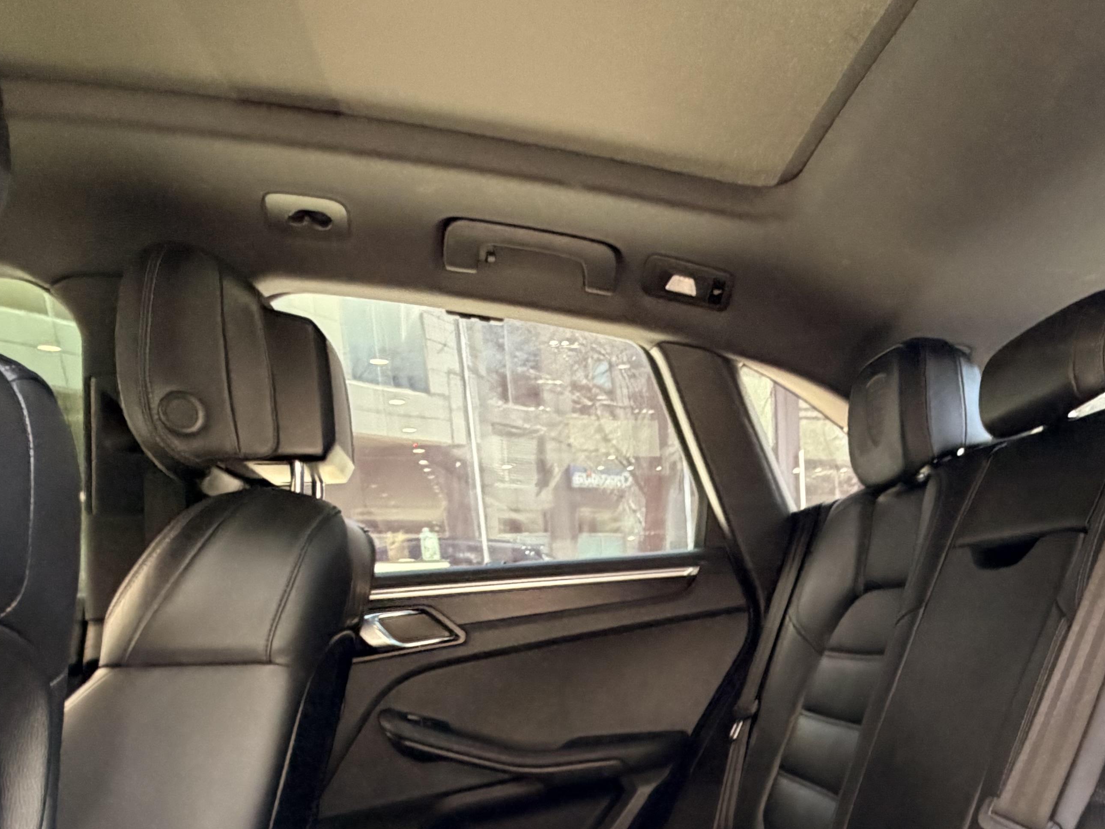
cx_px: 829
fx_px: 990
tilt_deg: -15.1
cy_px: 832
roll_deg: +1.0
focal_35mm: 31
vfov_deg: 39.9
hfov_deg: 55.5
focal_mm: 2.22
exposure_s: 1/65
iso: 320
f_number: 2.2
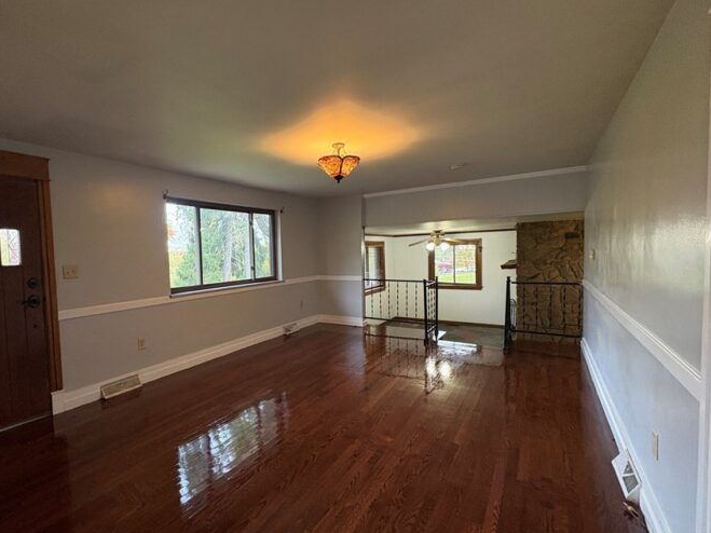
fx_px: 349
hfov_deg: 90.3
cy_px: 272
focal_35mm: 17
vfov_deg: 74.7
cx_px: 300
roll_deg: +2.2
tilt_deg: -2.5
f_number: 2.2
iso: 250
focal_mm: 2.22
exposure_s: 1/60
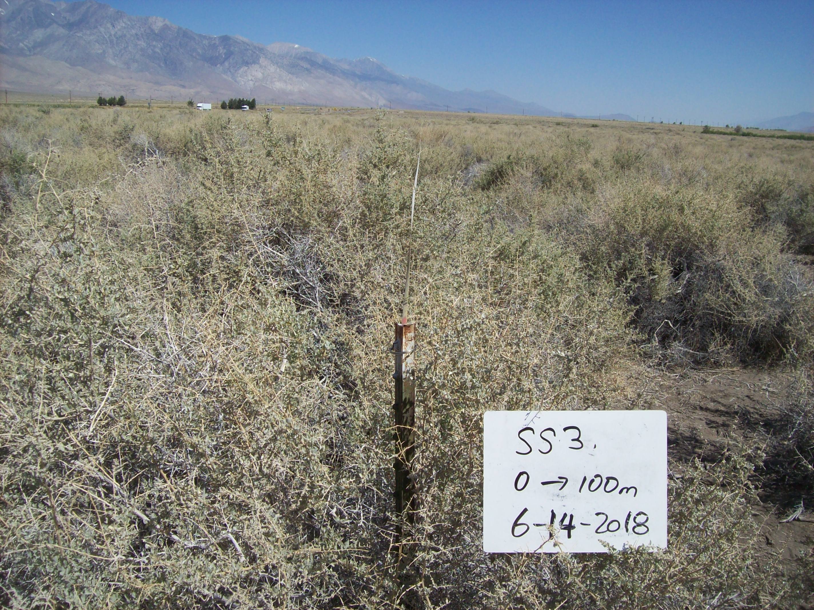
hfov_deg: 51.4
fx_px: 846
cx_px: 407
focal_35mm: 36
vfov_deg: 39.6
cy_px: 305
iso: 80
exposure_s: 1/945
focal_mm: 6
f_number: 4.8
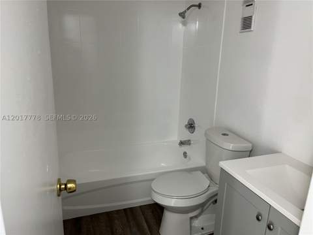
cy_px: 118
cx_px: 156
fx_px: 235
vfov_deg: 53.1
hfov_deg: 67.3
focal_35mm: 26
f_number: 1.6
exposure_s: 1/60
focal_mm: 5.1
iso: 100
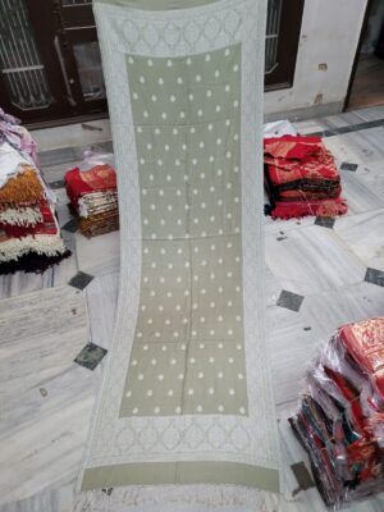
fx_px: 385
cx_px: 192
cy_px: 256
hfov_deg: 53.1
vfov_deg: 67.3
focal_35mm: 26
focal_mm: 5.4
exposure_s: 1/50
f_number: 1.8
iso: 640
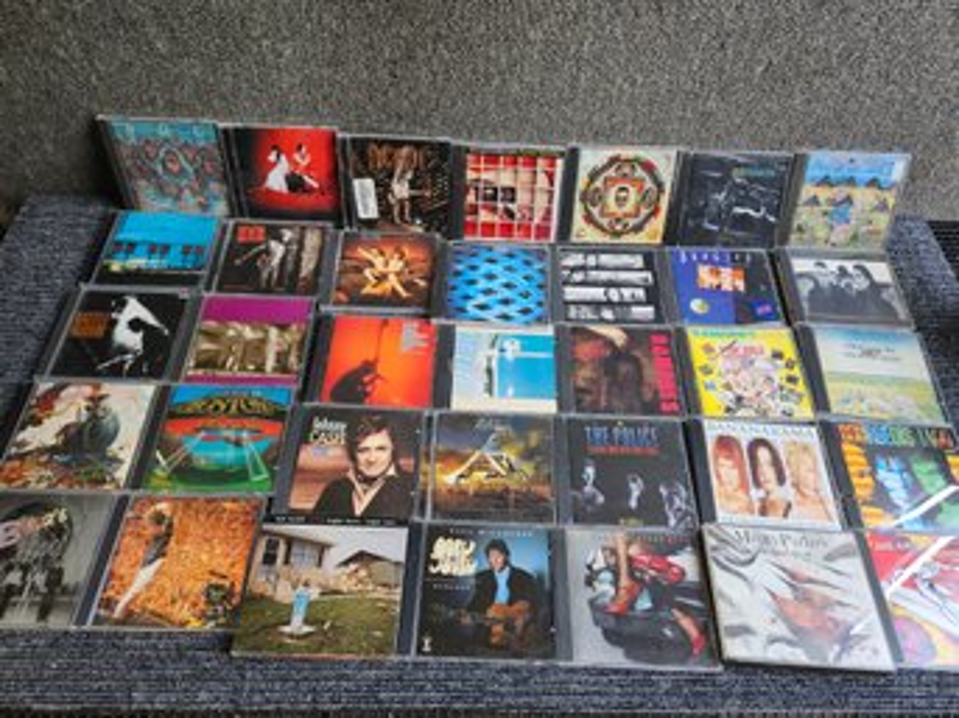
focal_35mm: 23
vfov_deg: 58.8
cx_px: 480
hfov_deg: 73.9
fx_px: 637
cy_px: 359
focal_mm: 5.4
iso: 320
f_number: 1.8
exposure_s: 1/120
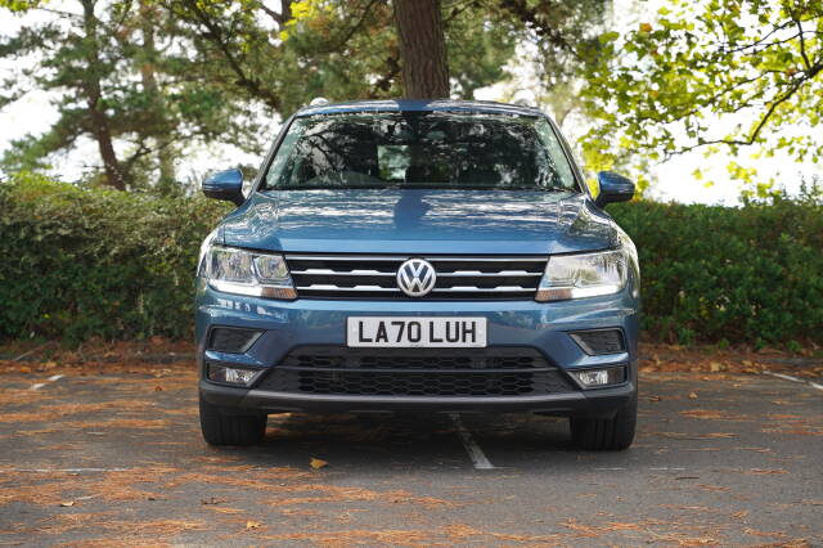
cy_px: 274
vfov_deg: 21.1
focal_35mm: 64
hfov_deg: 31.2
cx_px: 412
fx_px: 1474
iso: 100
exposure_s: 1/80
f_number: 4
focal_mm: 64.5
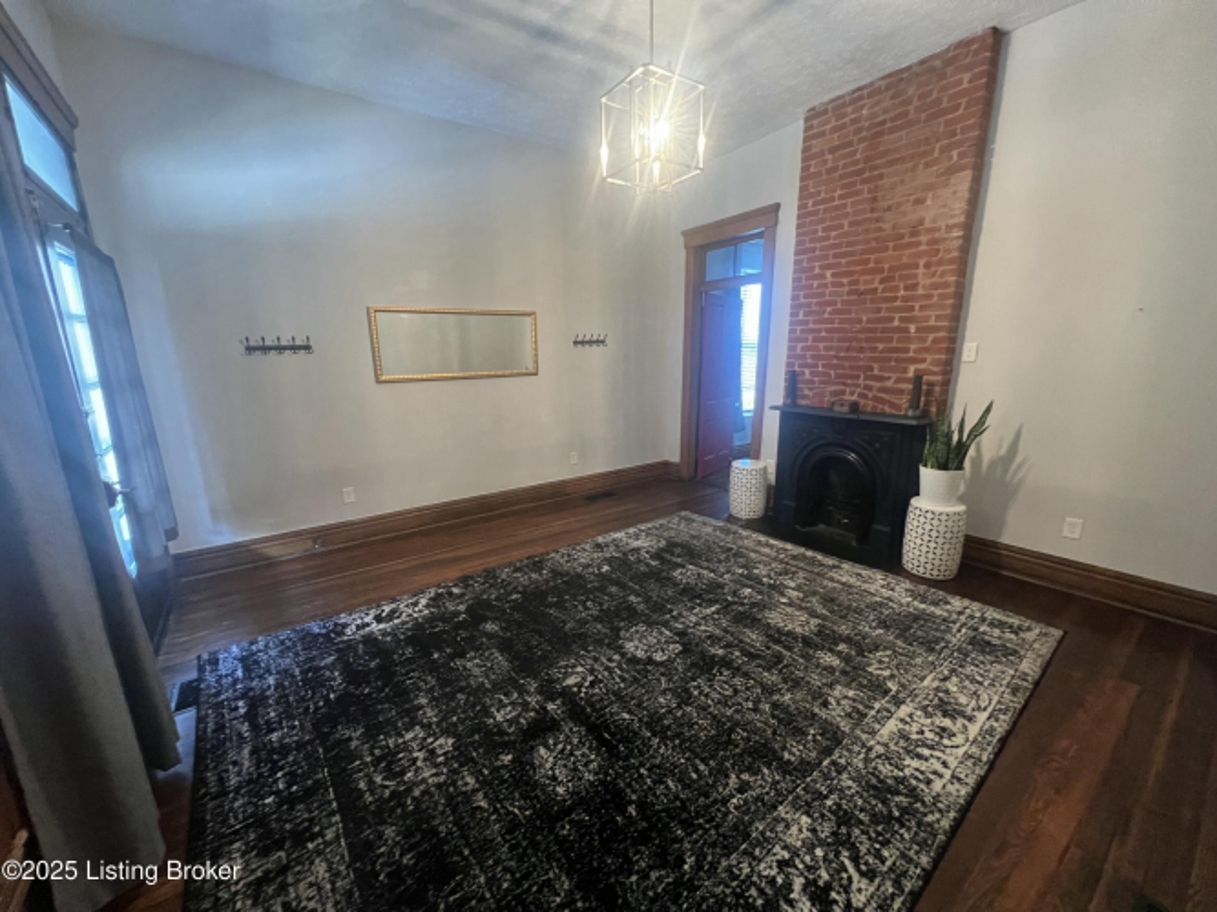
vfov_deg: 89.9
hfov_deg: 106.2
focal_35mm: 13
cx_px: 608
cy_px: 456
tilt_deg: -12.1
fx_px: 457
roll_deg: +0.6
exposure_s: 1/40
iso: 640
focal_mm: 1.57
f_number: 1.8
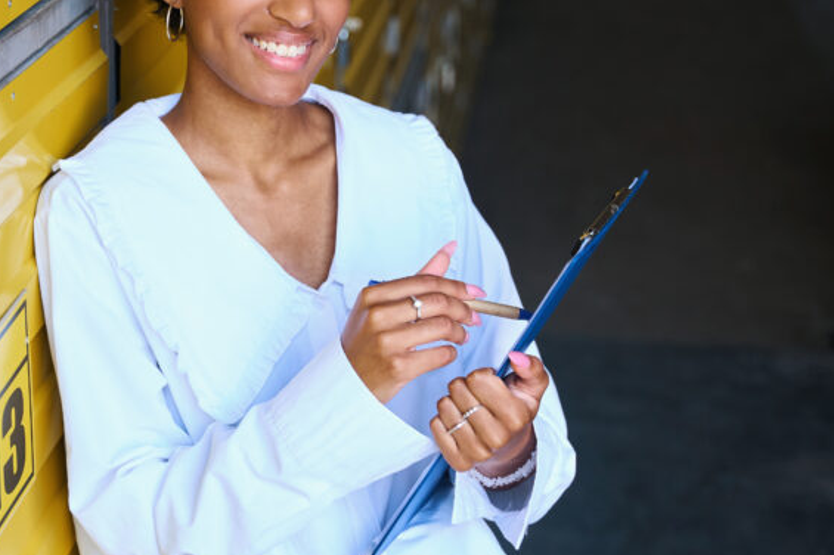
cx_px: 342
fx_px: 2019
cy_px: 252
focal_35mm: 87
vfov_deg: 15.7
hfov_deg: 23.3
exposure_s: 1/250
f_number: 2.8
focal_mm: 46.1
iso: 500
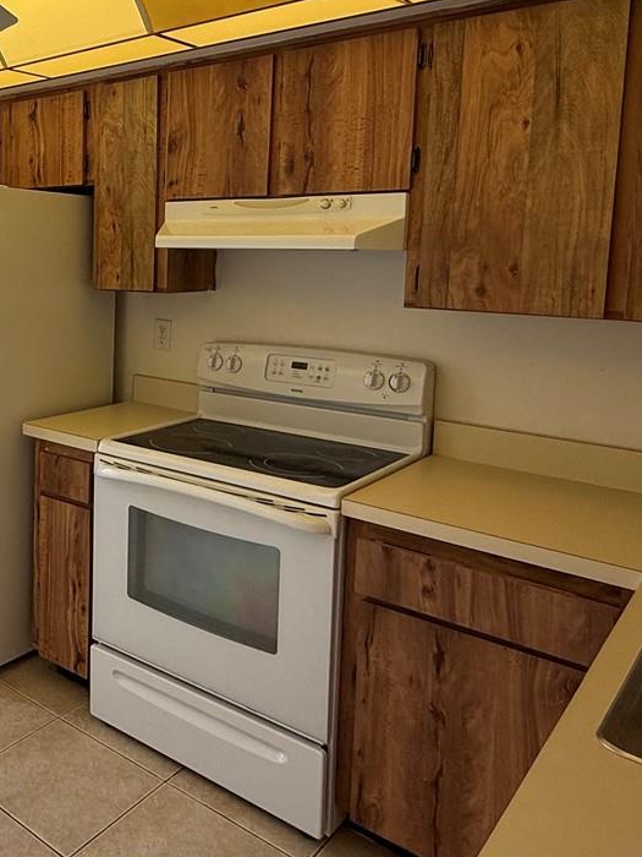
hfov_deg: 39.4
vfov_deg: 56.1
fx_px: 791
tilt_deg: -4.4
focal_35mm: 32
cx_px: 11
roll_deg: -0.8
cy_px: 318
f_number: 2.2
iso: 64
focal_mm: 2.22
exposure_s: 1/132
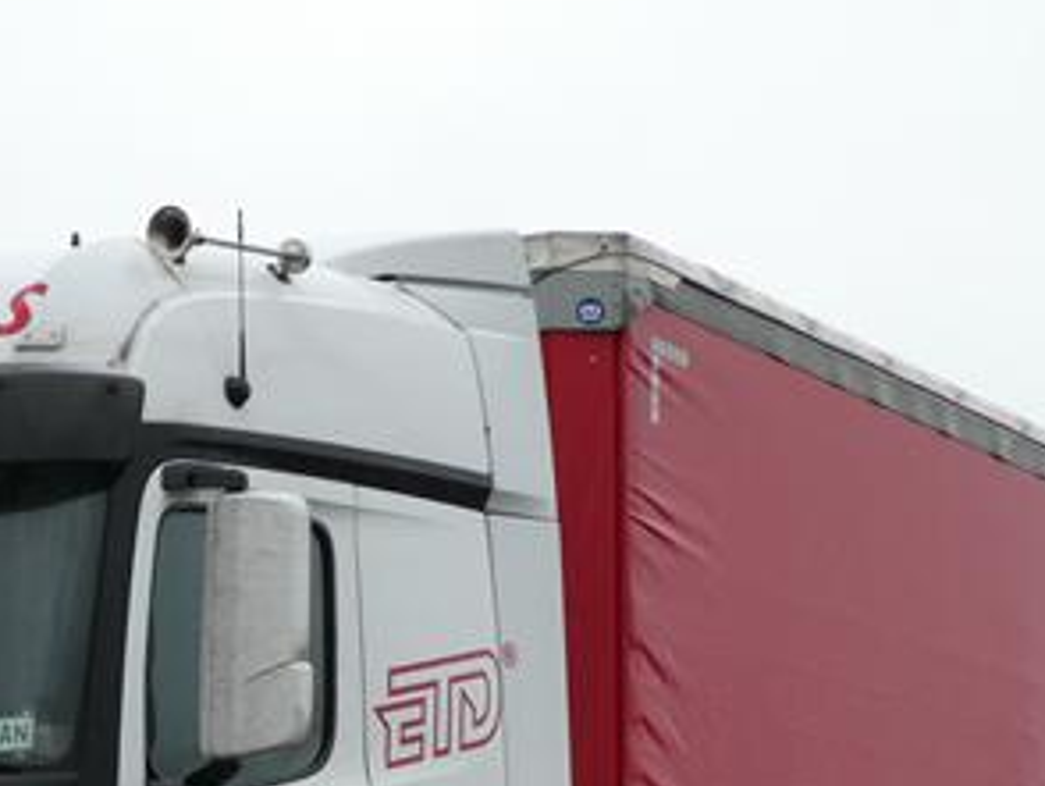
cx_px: 448
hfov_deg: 14.5
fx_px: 4109
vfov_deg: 10.7
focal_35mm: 136
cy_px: 953
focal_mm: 9
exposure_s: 1/80
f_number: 4.1
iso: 125
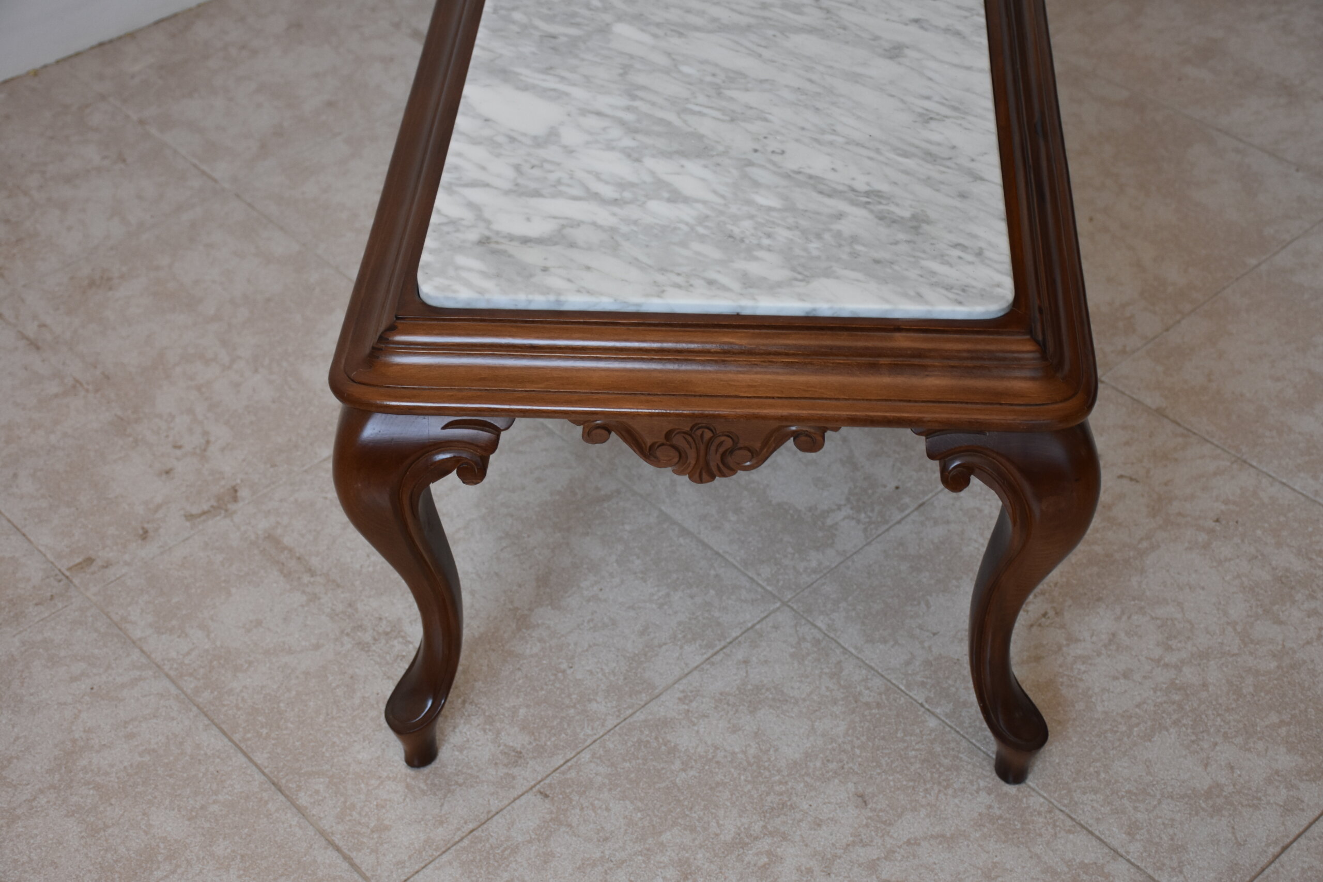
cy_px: 441
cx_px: 662
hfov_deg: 37.8
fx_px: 1929
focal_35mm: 52
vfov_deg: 25.8
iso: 800
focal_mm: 35
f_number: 4.5
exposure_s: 1/80
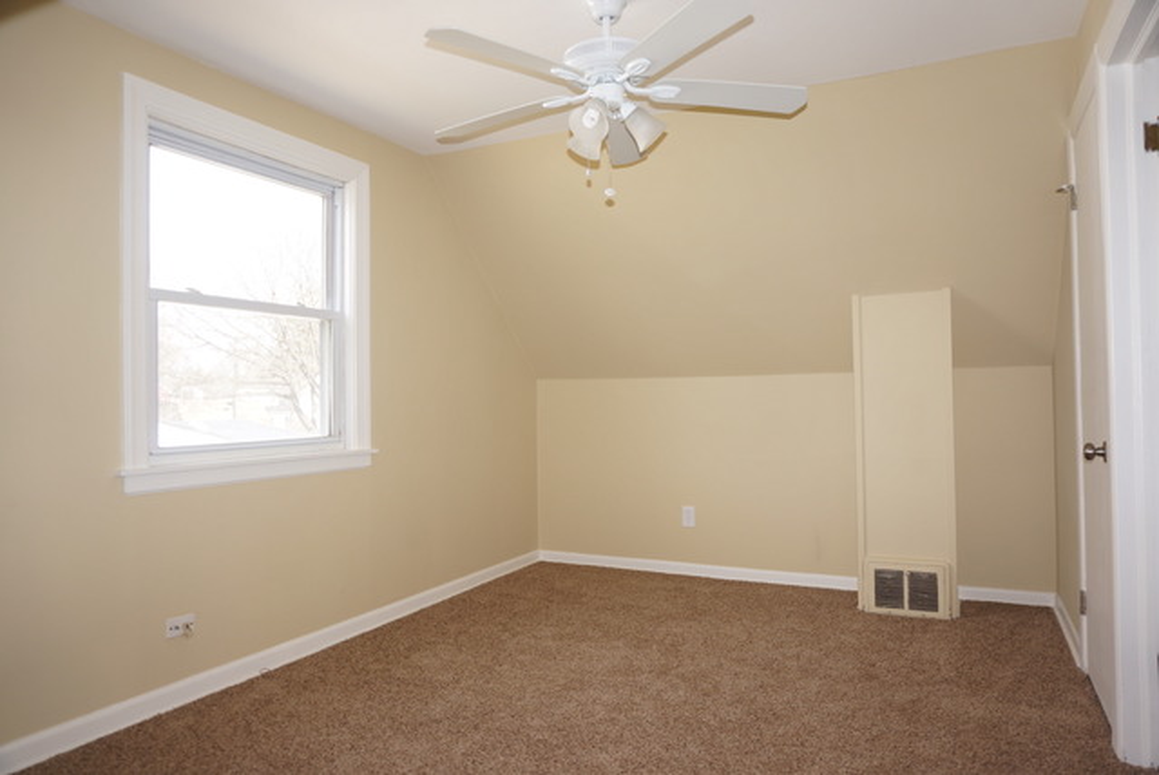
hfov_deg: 73.7
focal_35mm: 24
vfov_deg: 53.2
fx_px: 773
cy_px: 388
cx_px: 580
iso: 100
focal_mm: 16
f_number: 4
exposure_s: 1/60
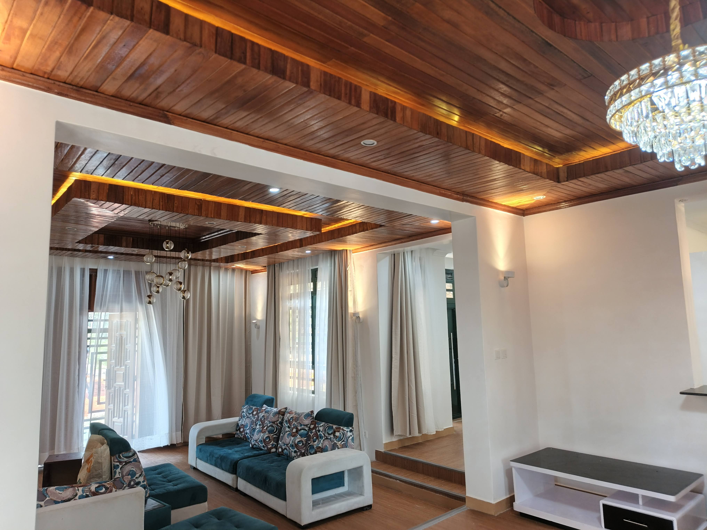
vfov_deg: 58.9
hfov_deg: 73.9
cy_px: 265
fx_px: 470
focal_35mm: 23
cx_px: 354
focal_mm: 5.56
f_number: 1.8
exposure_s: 1/50
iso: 173
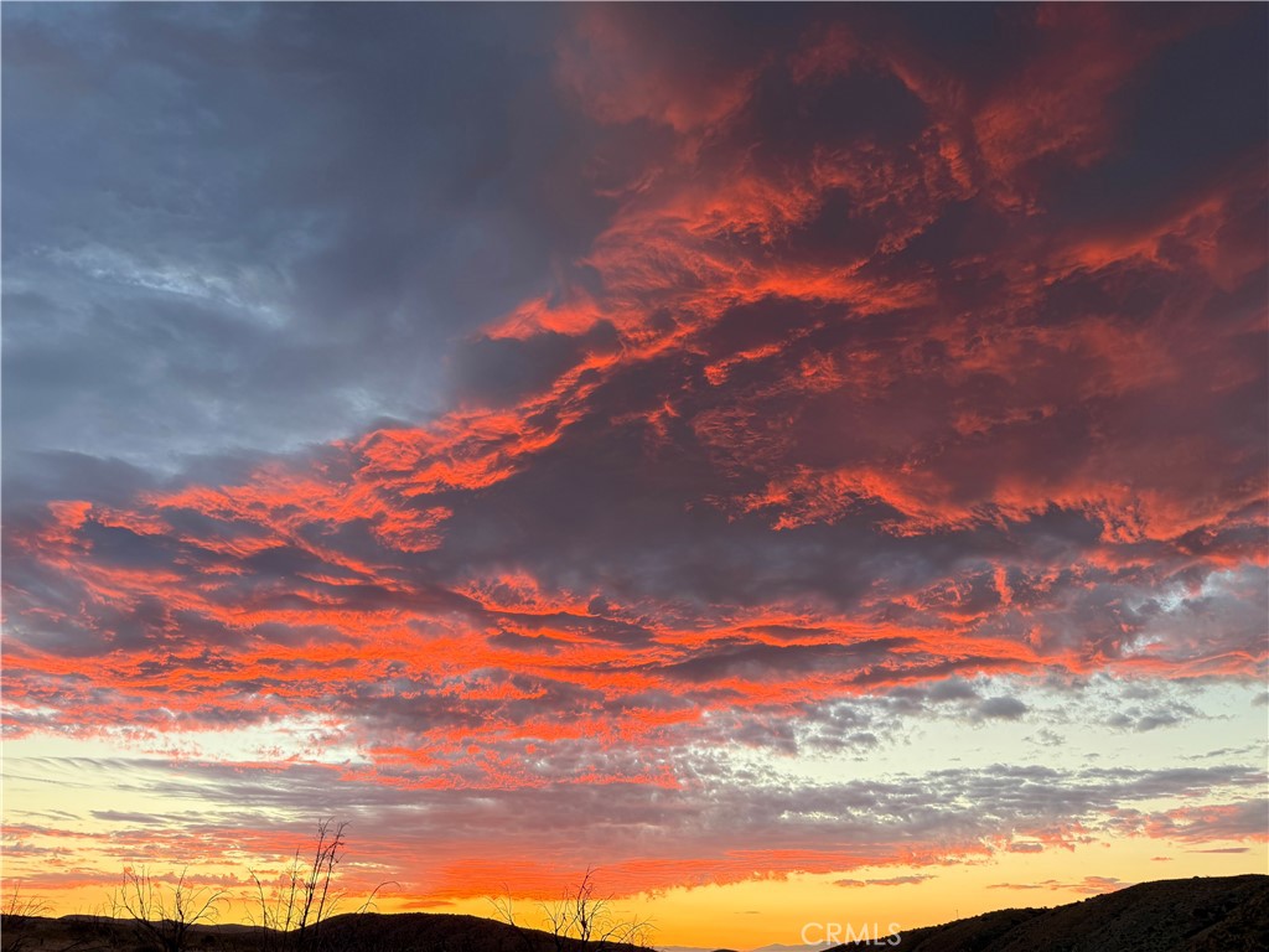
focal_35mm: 24
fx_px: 880
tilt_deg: +27.4
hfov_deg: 71.6
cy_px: 476
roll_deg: -0.8
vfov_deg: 56.8
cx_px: 634
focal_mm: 6.76
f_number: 1.78
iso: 100
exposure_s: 1/121
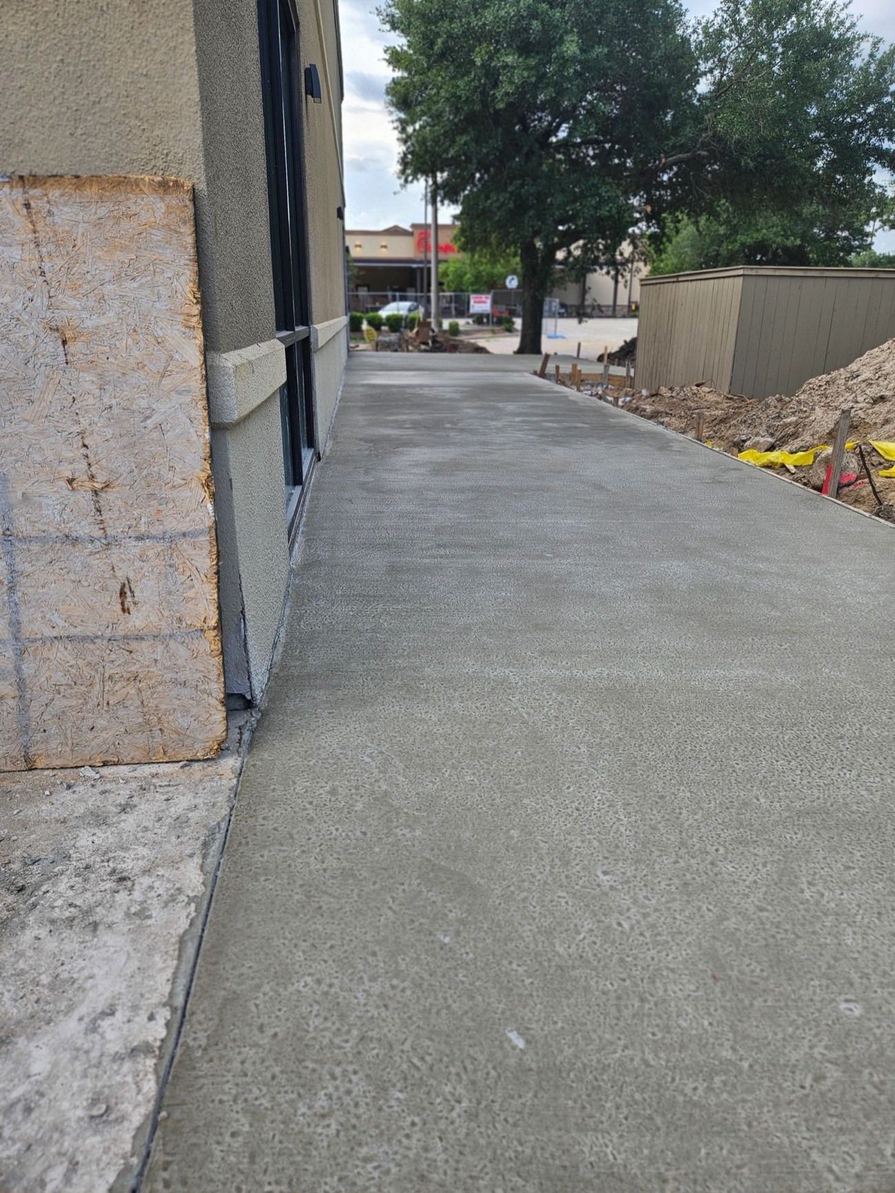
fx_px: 793
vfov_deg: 73.9
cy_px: 596
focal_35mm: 23
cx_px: 448
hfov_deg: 58.9
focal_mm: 5.4
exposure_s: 1/126
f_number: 1.8
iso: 25
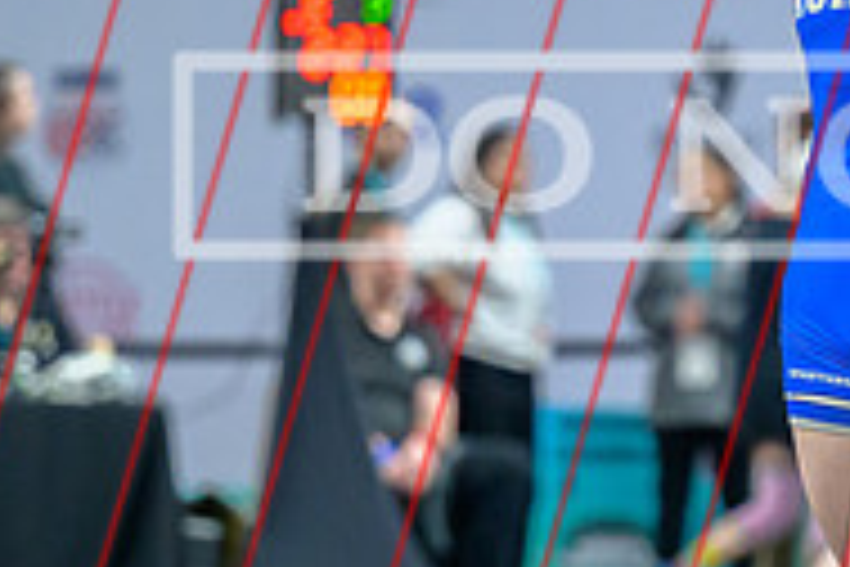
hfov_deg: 4.4
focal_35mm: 471
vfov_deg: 2.9
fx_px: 11120
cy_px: 162
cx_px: 872
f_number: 2.8
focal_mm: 120
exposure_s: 1/800
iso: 3600
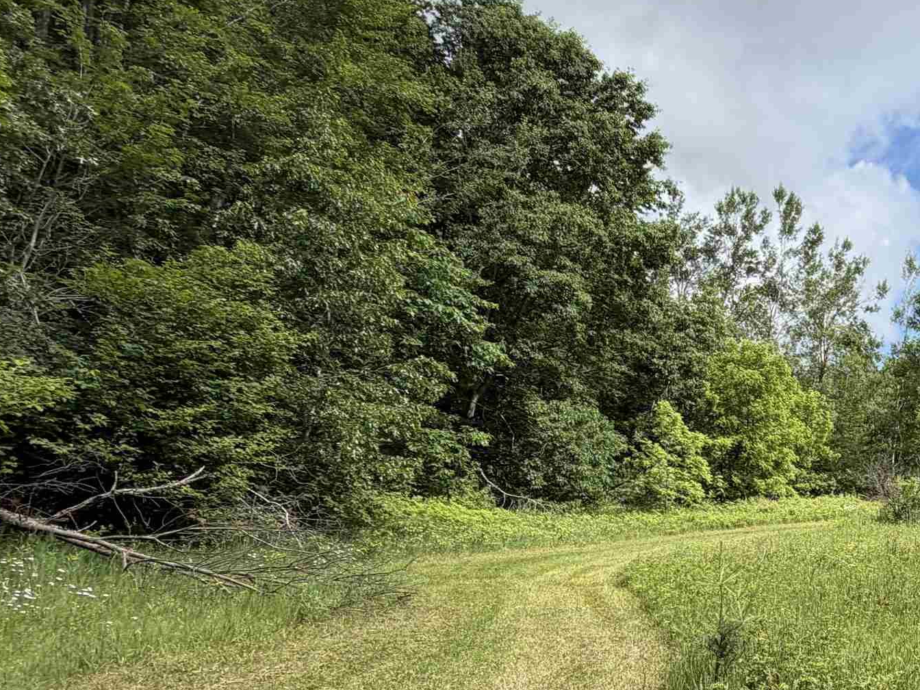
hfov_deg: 48.4
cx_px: 889
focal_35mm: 32
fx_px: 850
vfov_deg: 43.1
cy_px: 498
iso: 20
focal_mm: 2.22
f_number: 2.2
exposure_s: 1/770
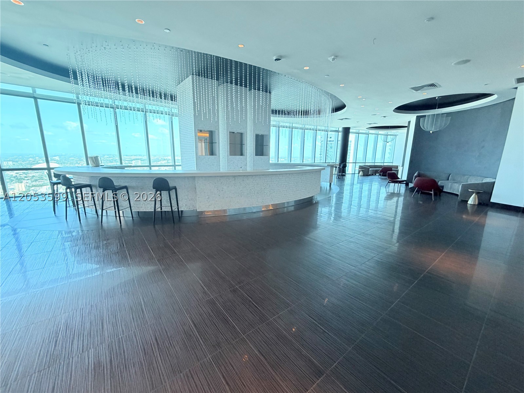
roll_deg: -1.2
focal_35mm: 14
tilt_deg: -12.4
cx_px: 262
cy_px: 196
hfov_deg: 102.1
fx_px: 212
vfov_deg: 85.7
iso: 250
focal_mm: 2.22
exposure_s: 1/121
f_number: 2.2
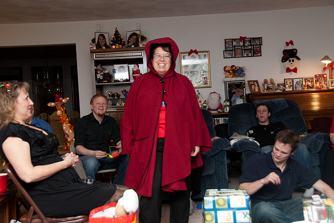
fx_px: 445
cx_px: 167
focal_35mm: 48
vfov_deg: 28.1
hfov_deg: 41.1
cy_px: 112
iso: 160
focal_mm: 32
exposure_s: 1/50
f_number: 4.5
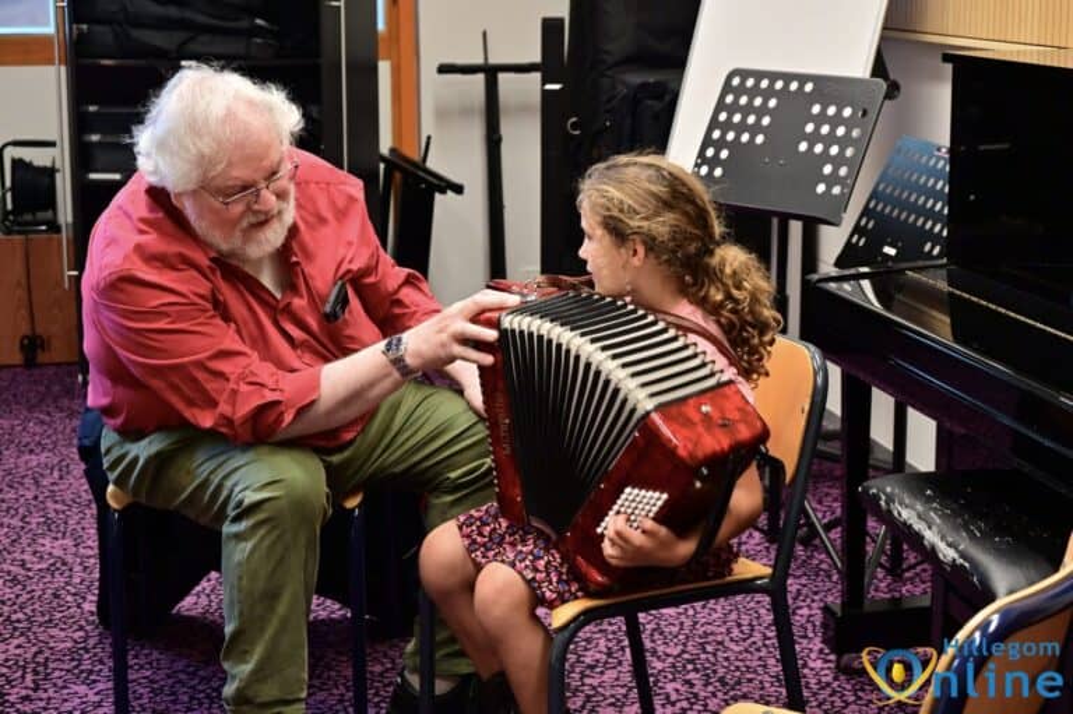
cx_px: 536
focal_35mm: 48
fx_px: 1430
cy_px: 357
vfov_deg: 28.0
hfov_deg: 41.1
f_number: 5.3
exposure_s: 1/50
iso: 640
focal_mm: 48
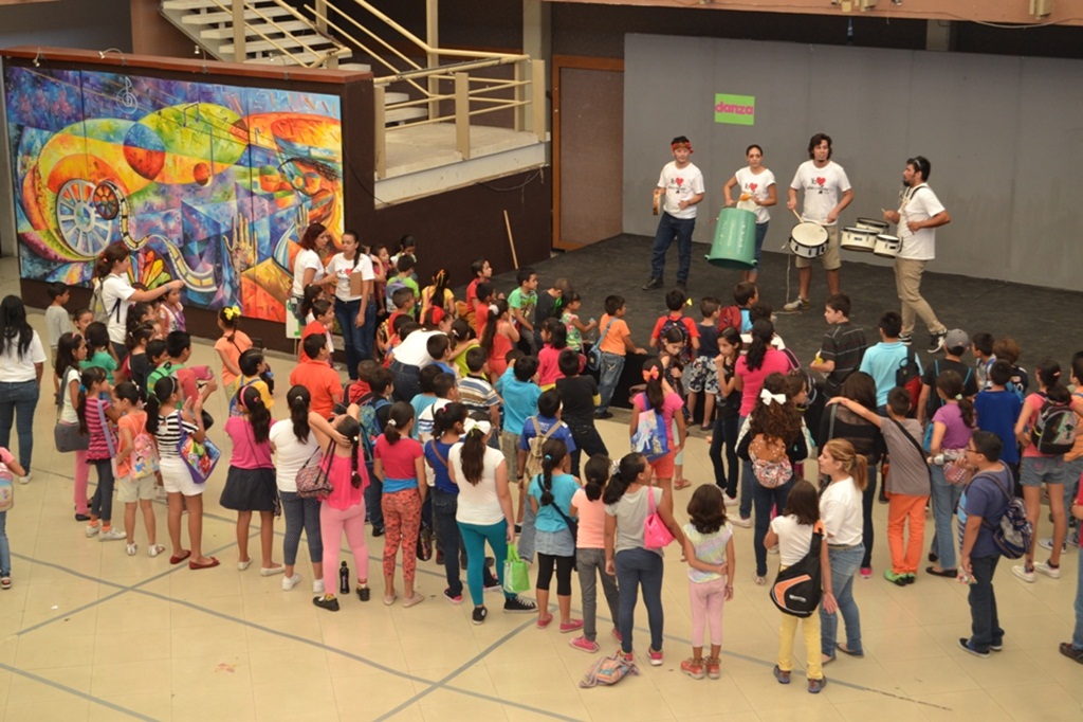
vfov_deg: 22.6
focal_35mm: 60
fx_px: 1804
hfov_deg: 33.4
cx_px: 542
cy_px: 361
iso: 400
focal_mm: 40
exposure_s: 1/160
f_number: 5.6
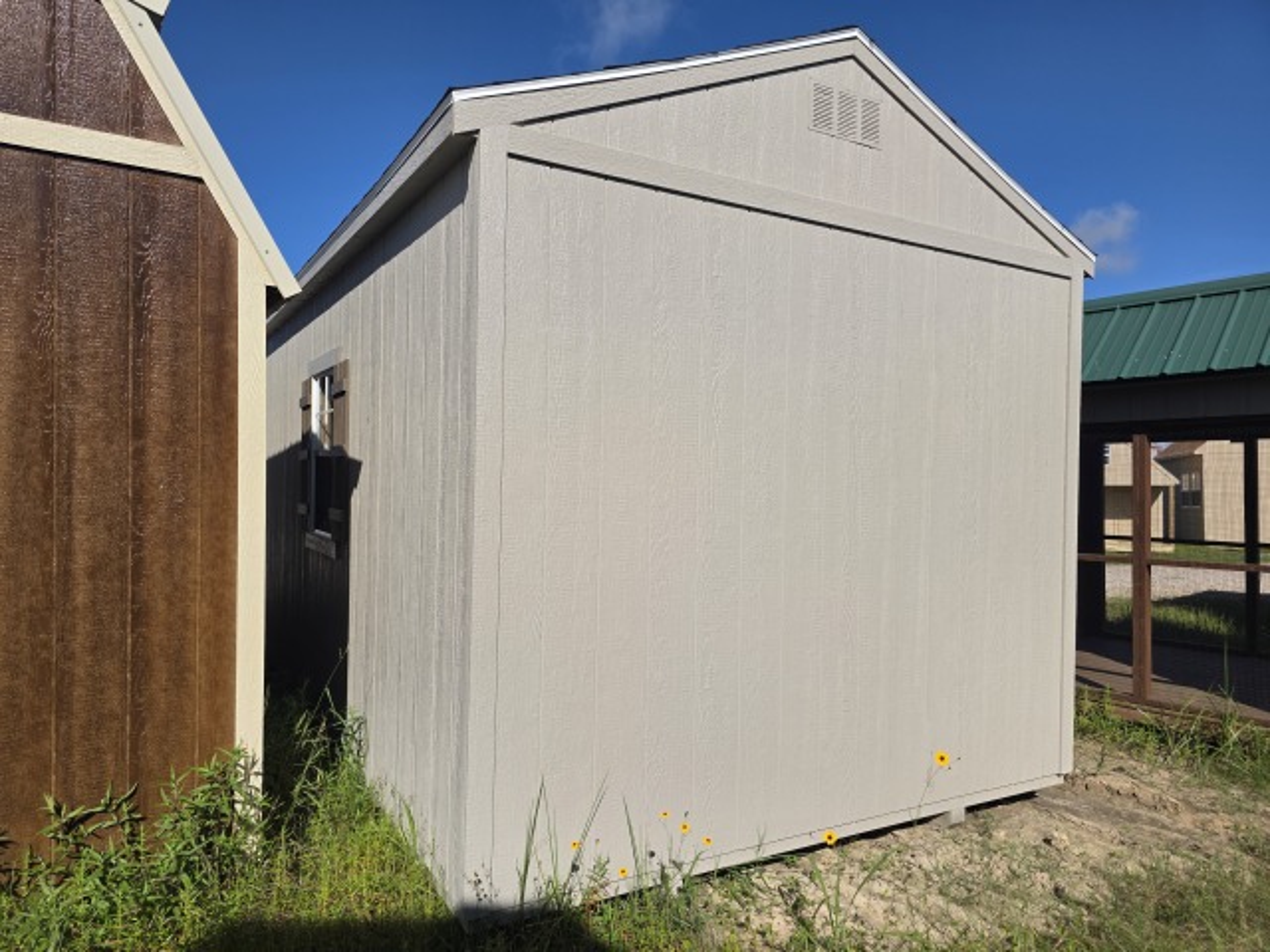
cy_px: 476
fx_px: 844
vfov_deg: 58.9
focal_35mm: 23
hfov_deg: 73.9
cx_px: 635
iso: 64
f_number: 1.7
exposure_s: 1/7944
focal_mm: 6.3
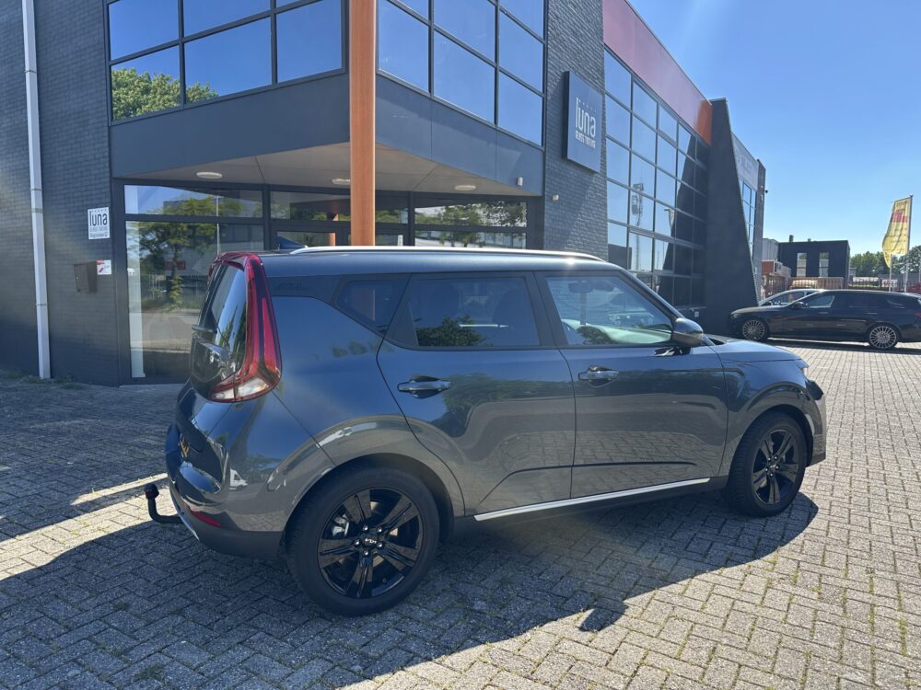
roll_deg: +0.7
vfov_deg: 56.8
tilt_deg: -3.1
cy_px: 345
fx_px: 639
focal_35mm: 24
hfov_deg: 71.6
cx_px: 460
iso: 80
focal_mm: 6.86
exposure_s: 1/1562
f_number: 1.78
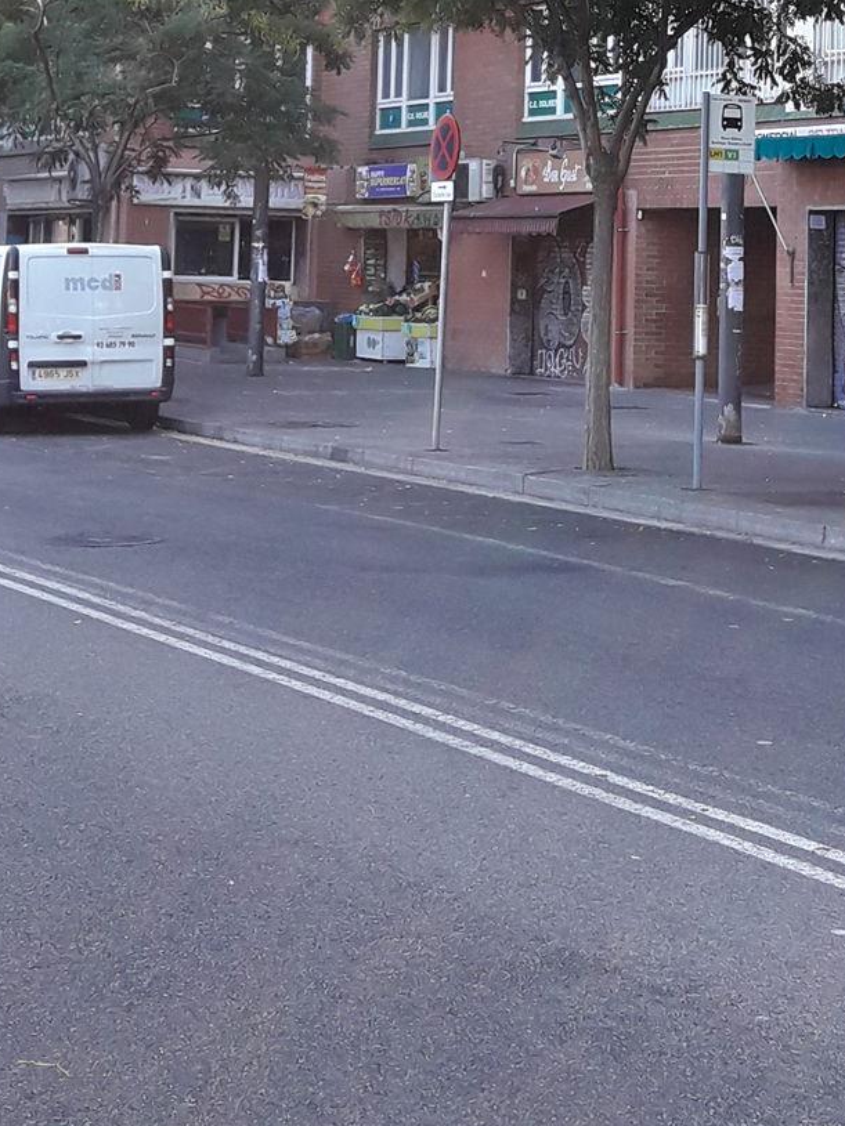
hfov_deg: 16.8
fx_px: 2865
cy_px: 11
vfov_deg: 21.5
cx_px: 534
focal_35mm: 88
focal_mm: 3.7
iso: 40
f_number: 1.9
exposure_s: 1/136
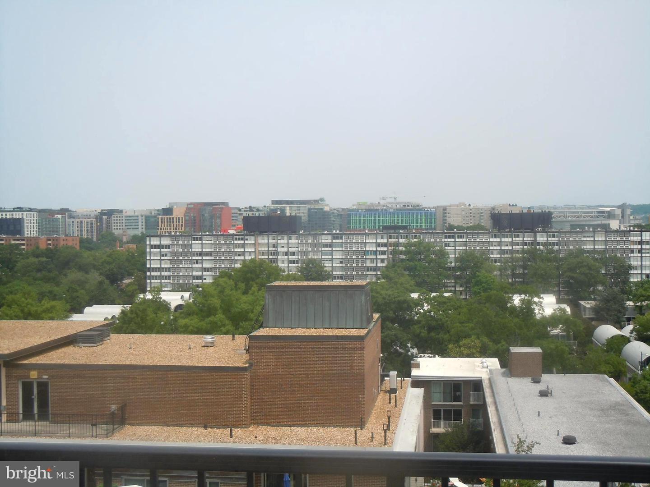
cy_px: 244
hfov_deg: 42.1
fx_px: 845
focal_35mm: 45
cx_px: 325
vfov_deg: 32.2
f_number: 7.6
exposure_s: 1/250
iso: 100
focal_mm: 8.1
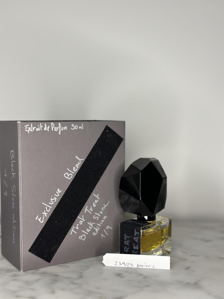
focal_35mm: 48
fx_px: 414
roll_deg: +0.0
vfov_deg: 39.7
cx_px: 112
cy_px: 150
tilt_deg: -5.6
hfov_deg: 30.3
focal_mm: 6.86
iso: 125
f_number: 1.78
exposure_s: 1/74
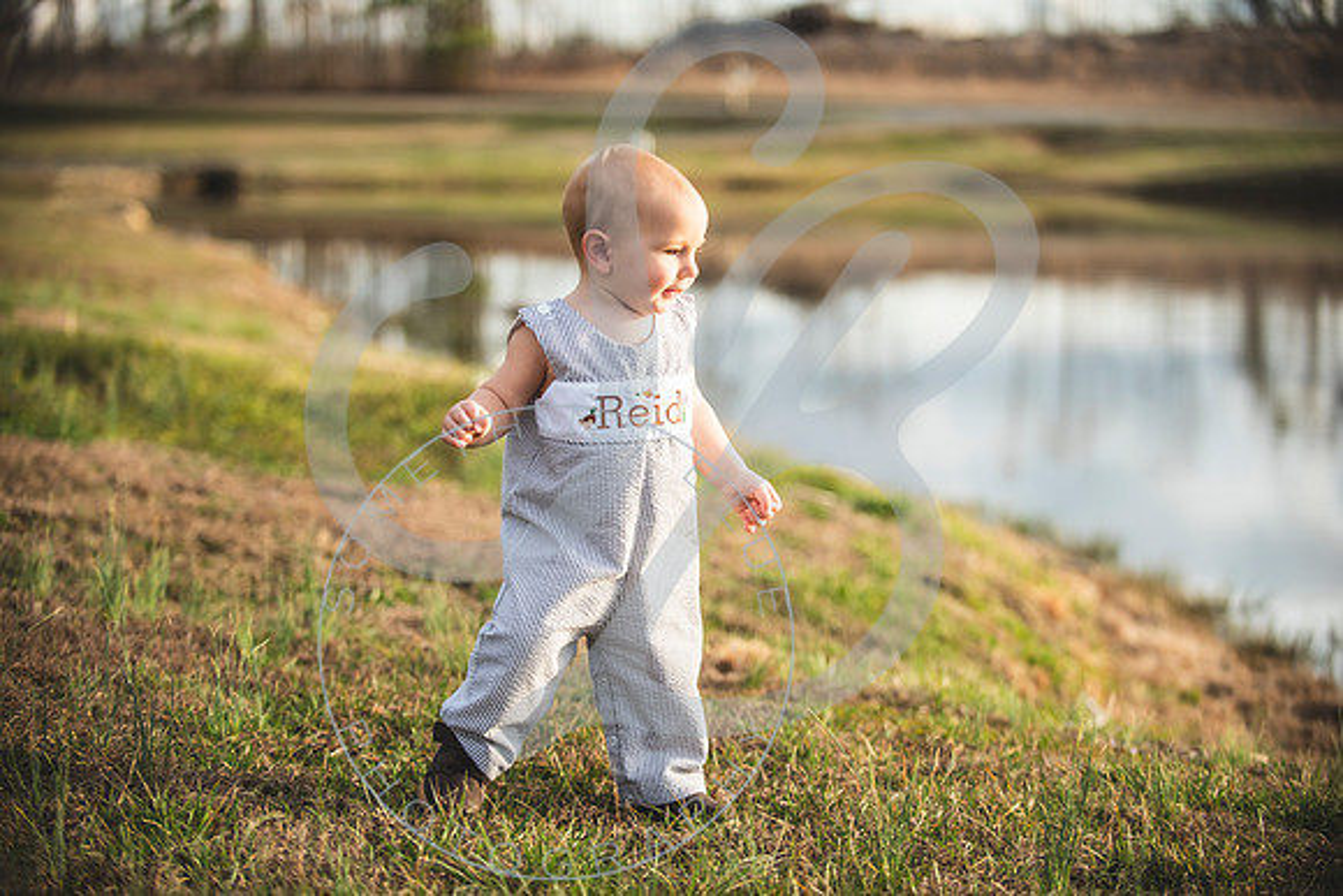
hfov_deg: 24.8
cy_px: 448
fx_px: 3060
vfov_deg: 16.7
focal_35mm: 82
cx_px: 672
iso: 100
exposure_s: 1/400
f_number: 2.8
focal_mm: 82
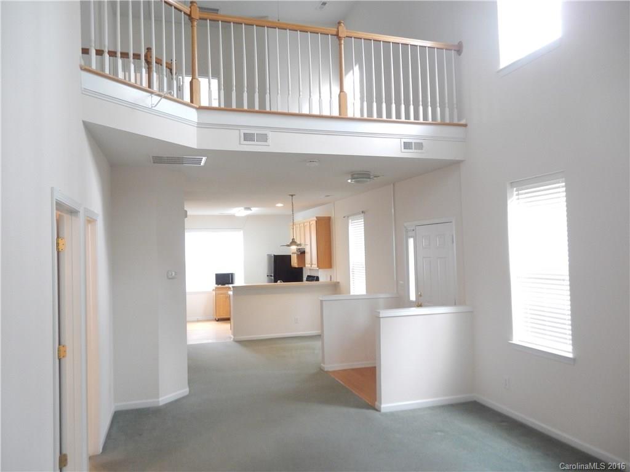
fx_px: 455
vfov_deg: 54.9
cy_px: 236
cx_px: 315
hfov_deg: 69.4
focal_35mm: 25
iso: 400
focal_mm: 4.5
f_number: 3.2
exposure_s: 1/15
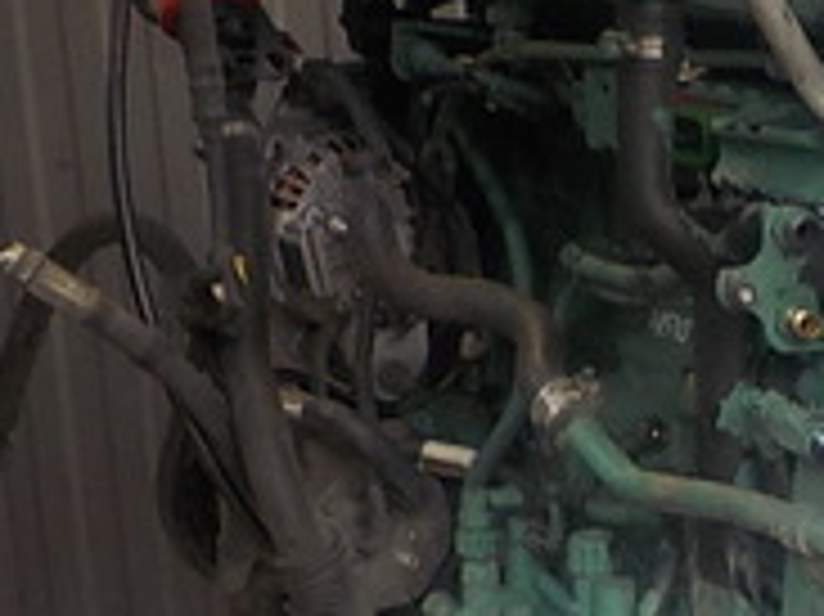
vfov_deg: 14.0
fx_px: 2498
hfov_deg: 17.6
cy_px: 445
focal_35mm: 105
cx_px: 1058
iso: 125
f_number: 3.3
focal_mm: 4.1
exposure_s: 1/60
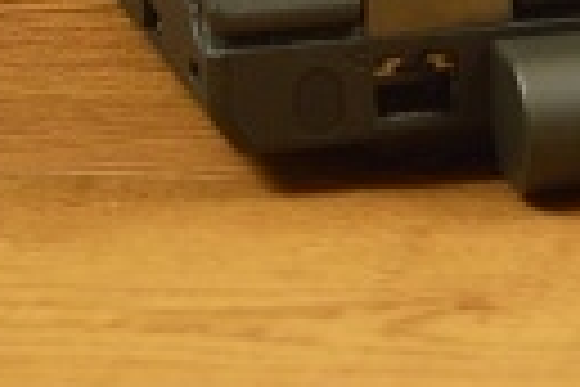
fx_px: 5348
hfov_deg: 6.1
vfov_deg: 4.1
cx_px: 1115
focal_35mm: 332
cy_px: -598
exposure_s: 1/60
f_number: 5.6
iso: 400
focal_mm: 38
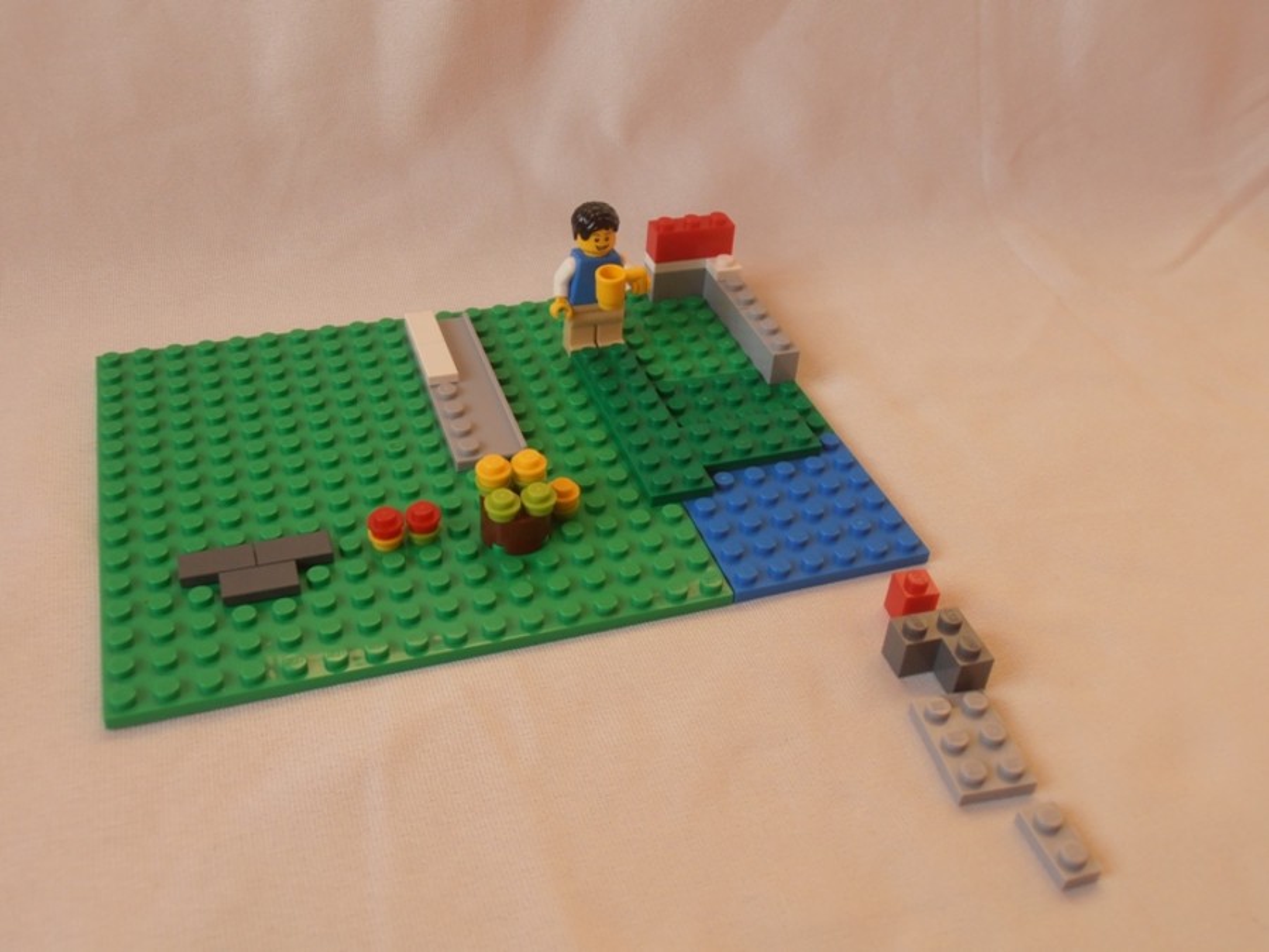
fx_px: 1356
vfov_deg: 38.7
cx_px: 634
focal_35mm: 37
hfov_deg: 50.1
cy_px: 476
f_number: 3.9
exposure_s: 1/40
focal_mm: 6.61
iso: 80
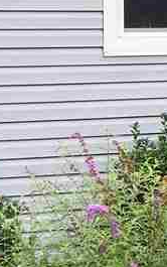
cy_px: -101
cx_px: 373
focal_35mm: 266
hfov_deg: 4.8
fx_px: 1934
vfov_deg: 7.8
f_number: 2.4
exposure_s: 1/239
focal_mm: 6
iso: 25
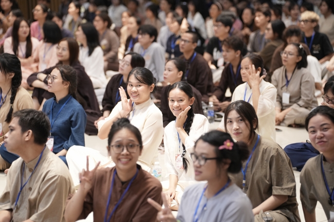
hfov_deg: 19.5
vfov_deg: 13.0
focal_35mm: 105
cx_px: 167
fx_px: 974
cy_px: 111
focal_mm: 105
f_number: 2.8
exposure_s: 1/160
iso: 2500
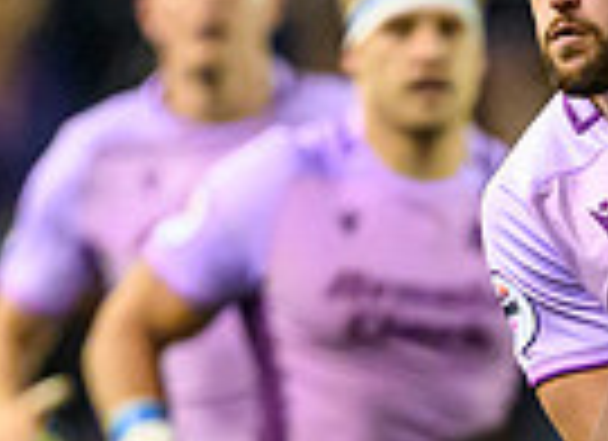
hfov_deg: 0.7
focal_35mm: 2941
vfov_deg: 0.5
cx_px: 783
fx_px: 51065
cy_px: 854
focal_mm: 400
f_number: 2.8
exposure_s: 1/1600
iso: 8000
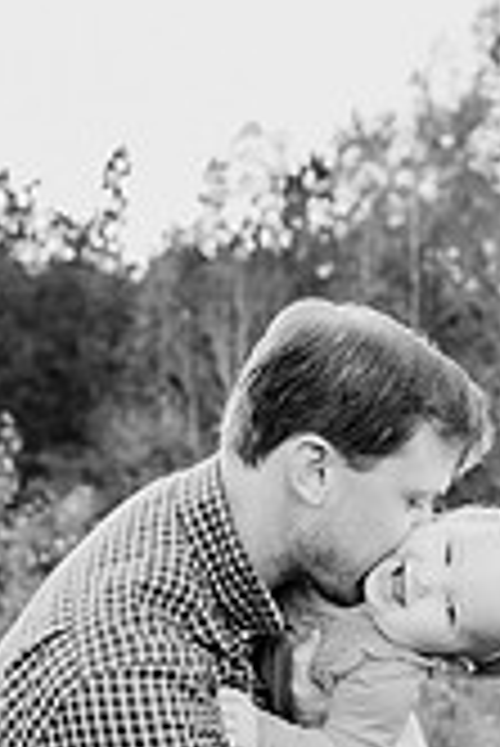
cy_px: 486
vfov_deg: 30.7
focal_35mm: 65
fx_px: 1351
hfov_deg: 20.7
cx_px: 392
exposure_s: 1/250
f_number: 2.8
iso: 100
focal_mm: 24
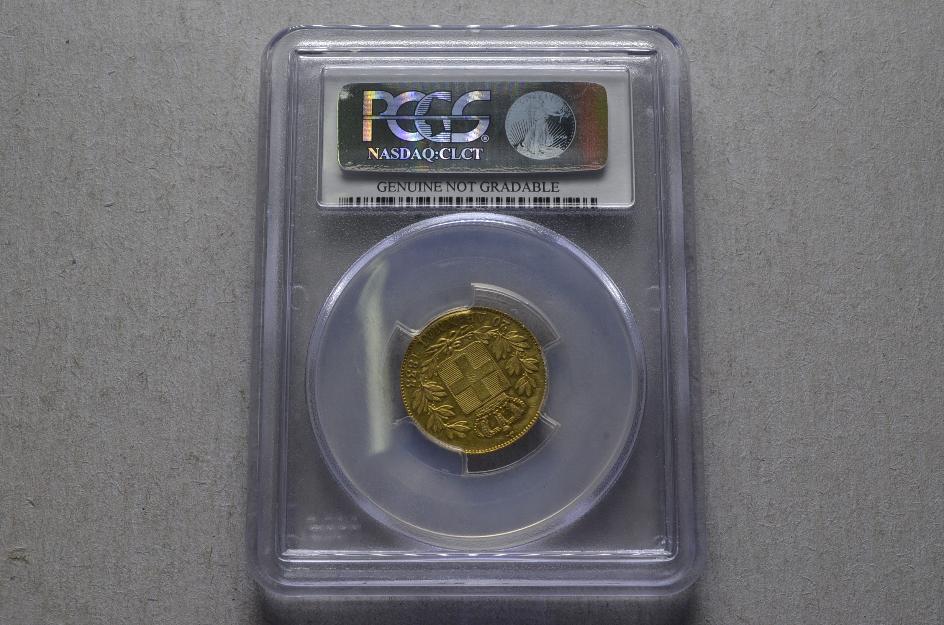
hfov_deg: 39.0
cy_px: 312
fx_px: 1335
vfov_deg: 26.4
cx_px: 472
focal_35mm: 51
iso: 400
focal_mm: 34
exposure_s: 1/250
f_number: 14
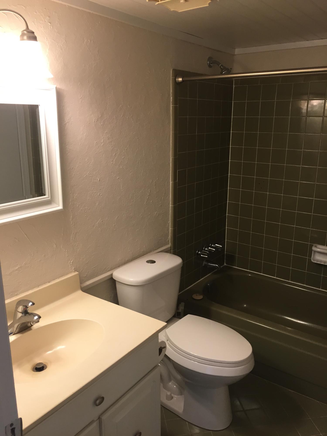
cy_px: 218
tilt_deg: -13.8
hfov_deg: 48.2
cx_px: 164
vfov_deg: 61.7
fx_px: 365
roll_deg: -0.7
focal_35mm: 29
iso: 32
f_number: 2.2
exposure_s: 1/30
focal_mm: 4.15
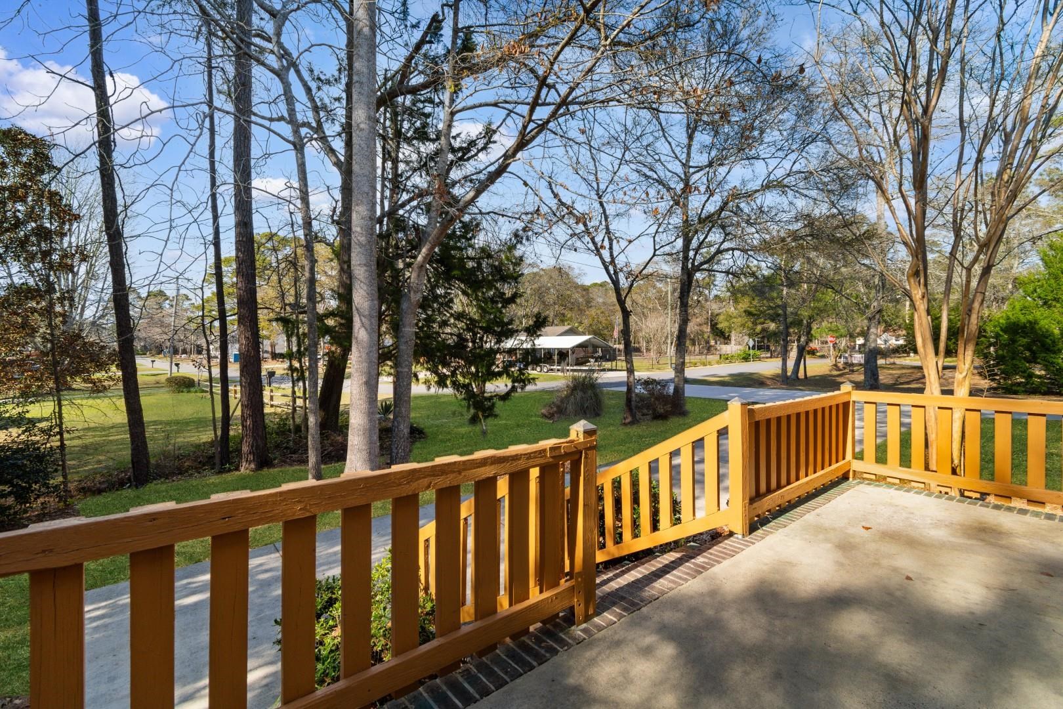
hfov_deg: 100.4
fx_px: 443
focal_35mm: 15
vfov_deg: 77.3
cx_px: 532
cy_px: 354
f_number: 7.1
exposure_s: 1/200
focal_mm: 10
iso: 100
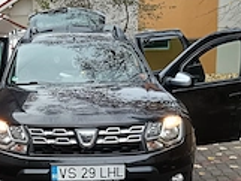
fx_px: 467
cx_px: 34
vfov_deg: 21.8
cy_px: 127
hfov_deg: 28.1
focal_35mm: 67
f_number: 1.9
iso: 418
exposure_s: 1/50
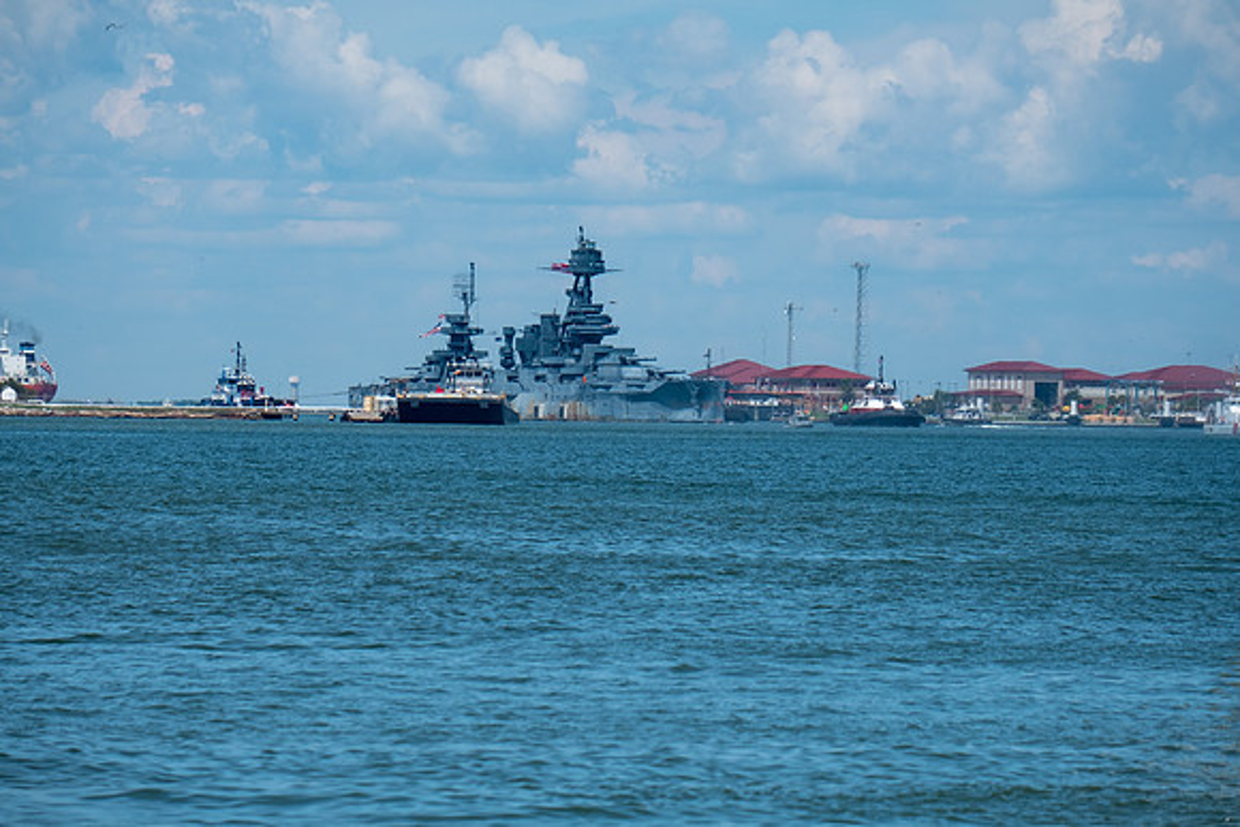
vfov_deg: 4.5
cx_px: 620
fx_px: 10627
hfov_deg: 6.7
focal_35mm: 308
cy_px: 414
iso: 200
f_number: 5.6
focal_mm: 200
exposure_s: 1/1700
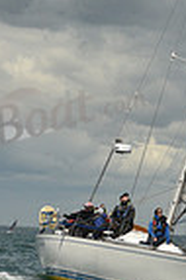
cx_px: 248
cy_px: 0
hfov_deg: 3.7
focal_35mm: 365
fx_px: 2835
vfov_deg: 5.6
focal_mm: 90
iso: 320
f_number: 13
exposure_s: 1/800
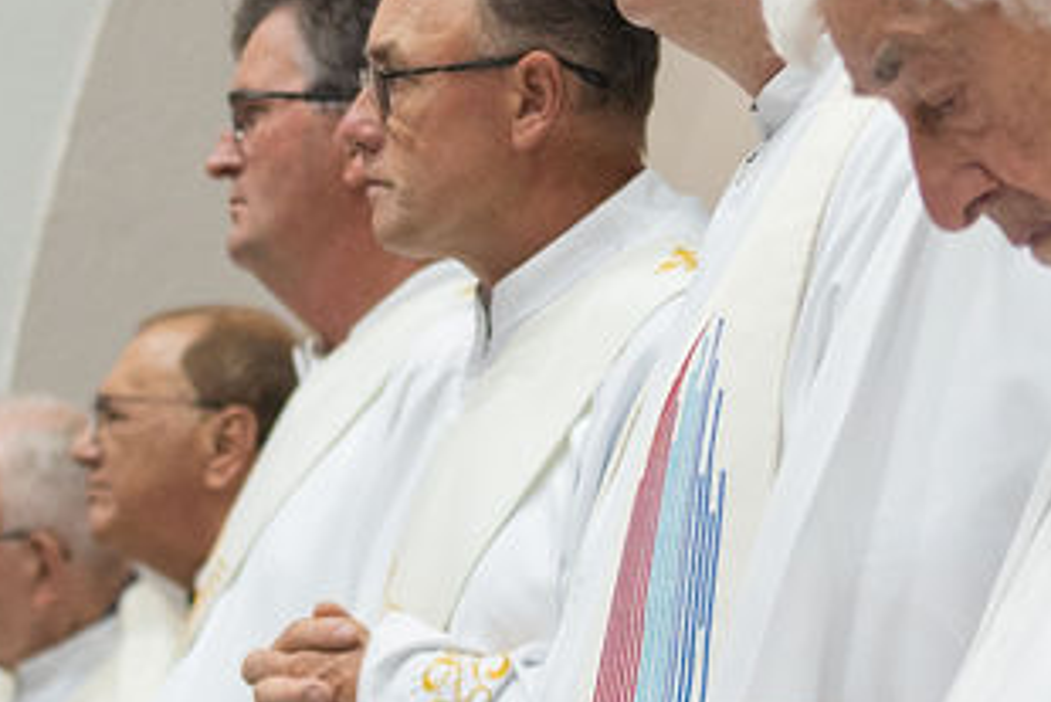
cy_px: 324
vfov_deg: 7.9
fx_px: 5053
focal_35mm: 173
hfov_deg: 11.9
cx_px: 681
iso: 800
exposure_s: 1/160
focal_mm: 35
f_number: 2.2
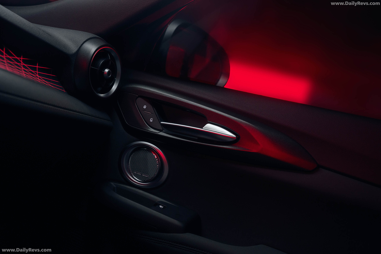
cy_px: 127
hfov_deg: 47.2
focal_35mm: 41
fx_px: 436
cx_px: 190
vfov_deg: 32.5
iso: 2000
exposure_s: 1/13
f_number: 3.5
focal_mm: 41.2
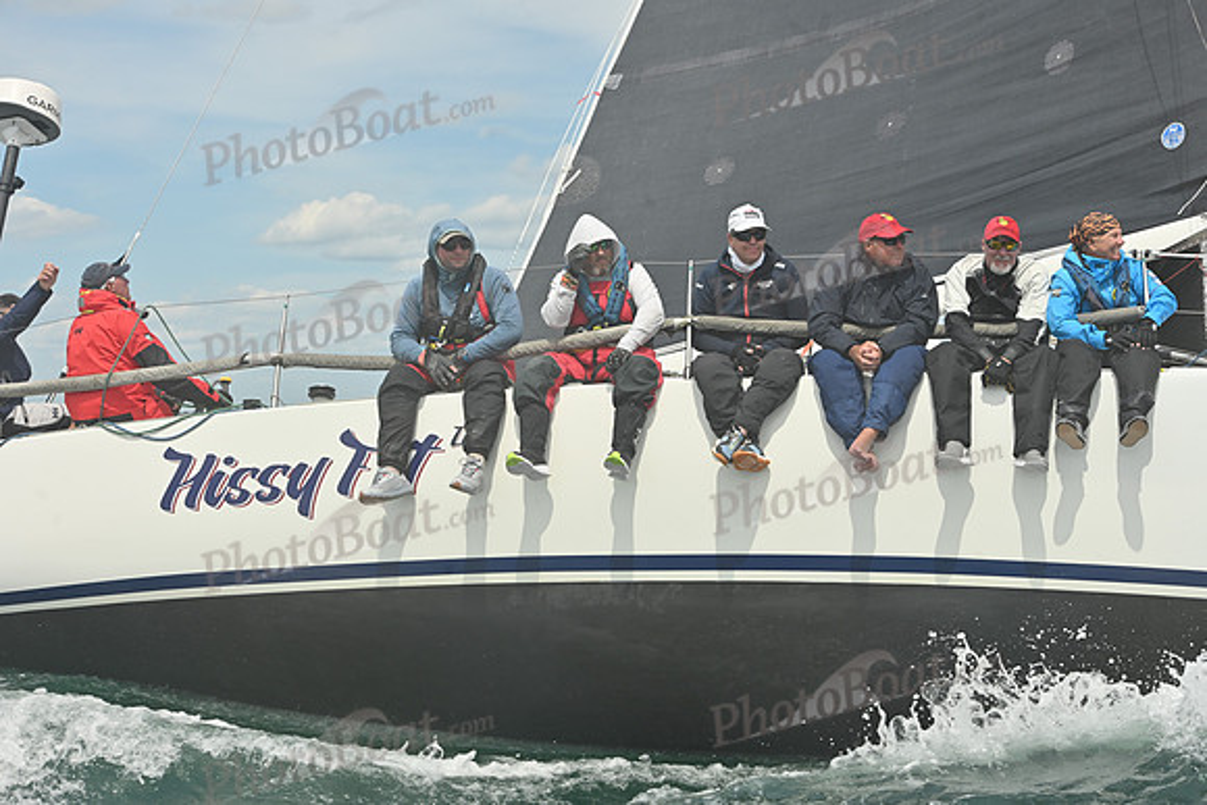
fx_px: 2850
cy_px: 402
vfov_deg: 16.1
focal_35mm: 85
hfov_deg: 23.9
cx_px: 604
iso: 320
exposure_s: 1/1250
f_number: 11
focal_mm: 85
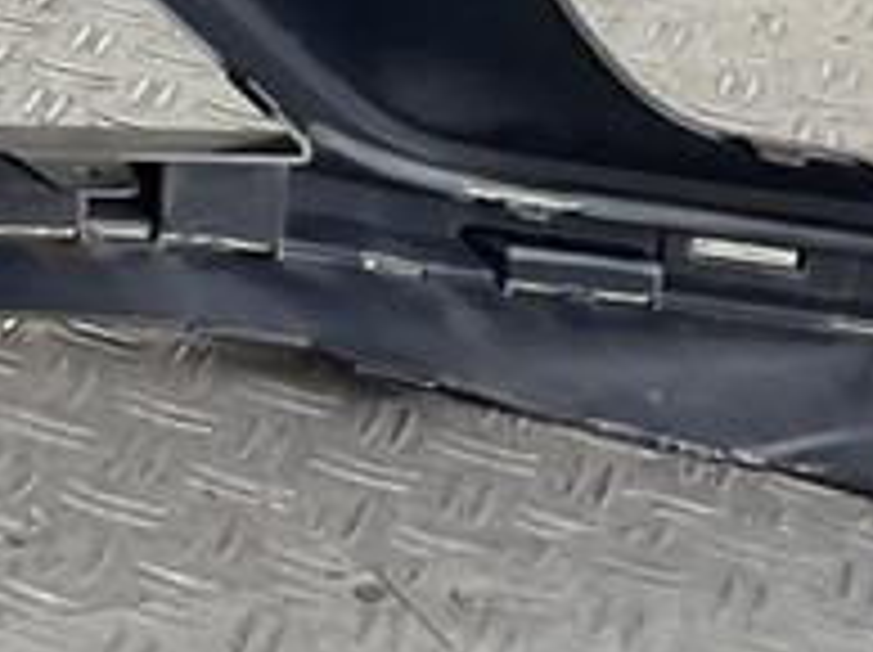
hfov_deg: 11.2
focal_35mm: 151
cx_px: -1120
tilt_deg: -19.7
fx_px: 3803
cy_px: -400
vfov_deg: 9.5
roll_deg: +0.6
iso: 32
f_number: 1.8
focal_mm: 3
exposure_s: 1/120
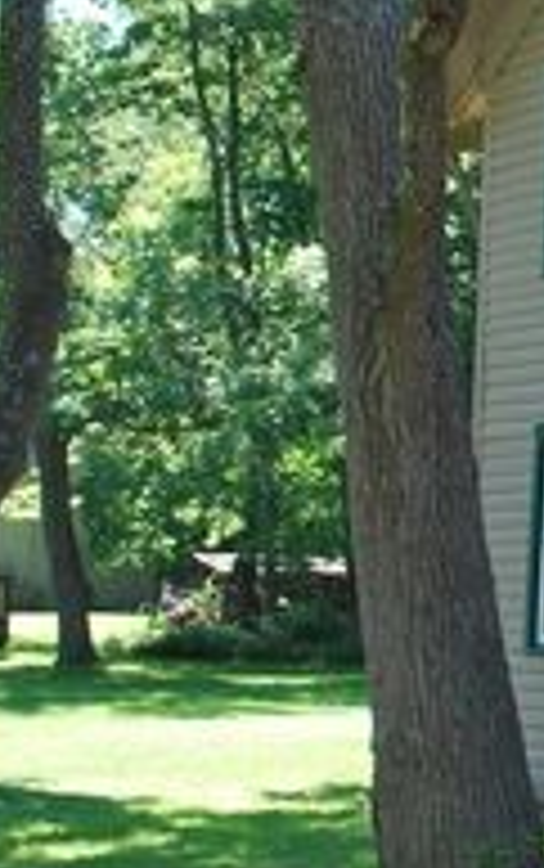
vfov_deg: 21.8
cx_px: 1003
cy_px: 342
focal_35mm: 95
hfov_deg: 12.5
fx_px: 2248
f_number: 5
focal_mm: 24
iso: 200
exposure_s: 1/100
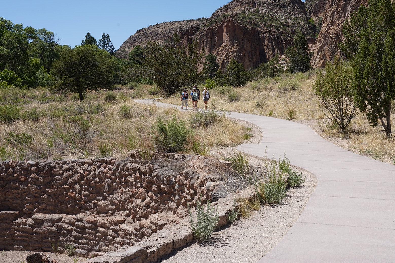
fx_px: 494
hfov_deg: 43.2
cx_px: 254
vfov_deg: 29.7
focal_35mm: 45
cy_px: 96
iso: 100
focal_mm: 35
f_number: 14
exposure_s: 1/100
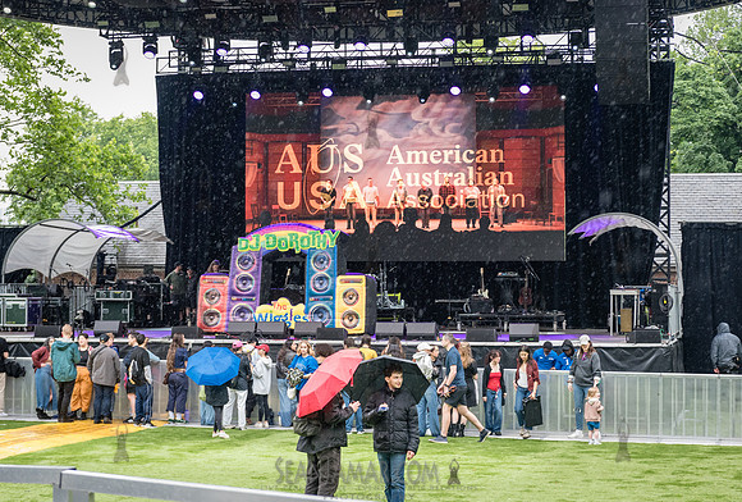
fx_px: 1480
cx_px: 402
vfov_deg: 19.2
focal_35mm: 72
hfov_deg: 28.1
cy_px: 234
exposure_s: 1/400
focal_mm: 66
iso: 2000
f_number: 4.5
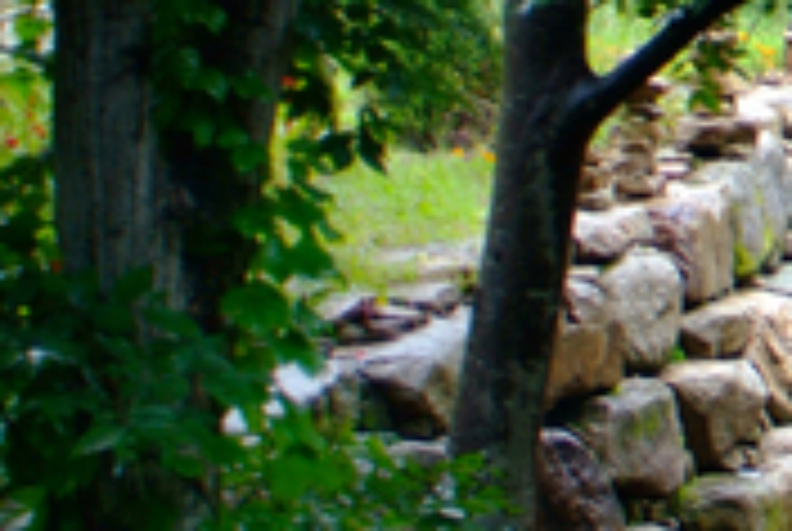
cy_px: 284
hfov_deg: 14.5
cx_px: 1532
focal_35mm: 119
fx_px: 2622
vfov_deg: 11.6
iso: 200
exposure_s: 1/6
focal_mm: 20
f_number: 2.8
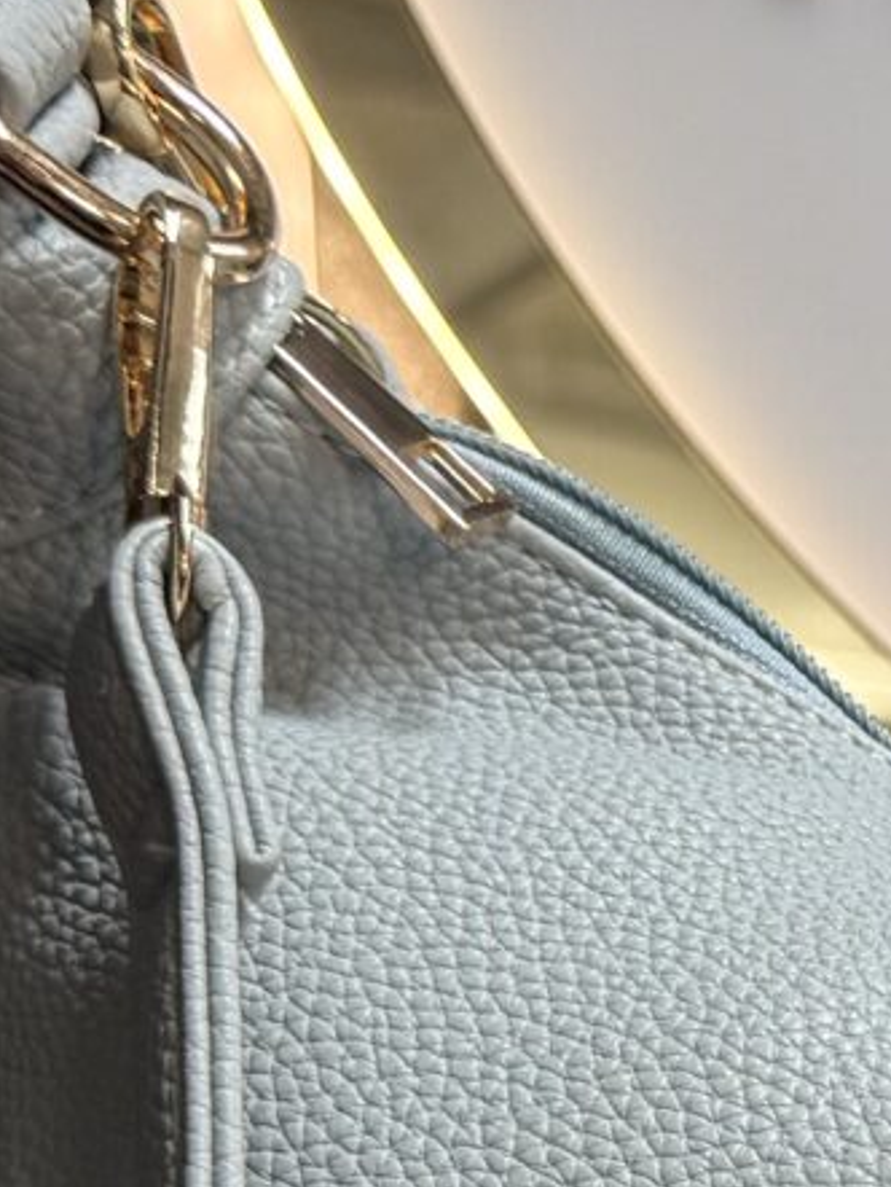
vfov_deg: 13.6
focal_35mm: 139
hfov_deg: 10.0
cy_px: 1552
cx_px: 1707
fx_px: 4766
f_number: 1.78
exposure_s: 1/50
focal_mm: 6.76
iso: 125
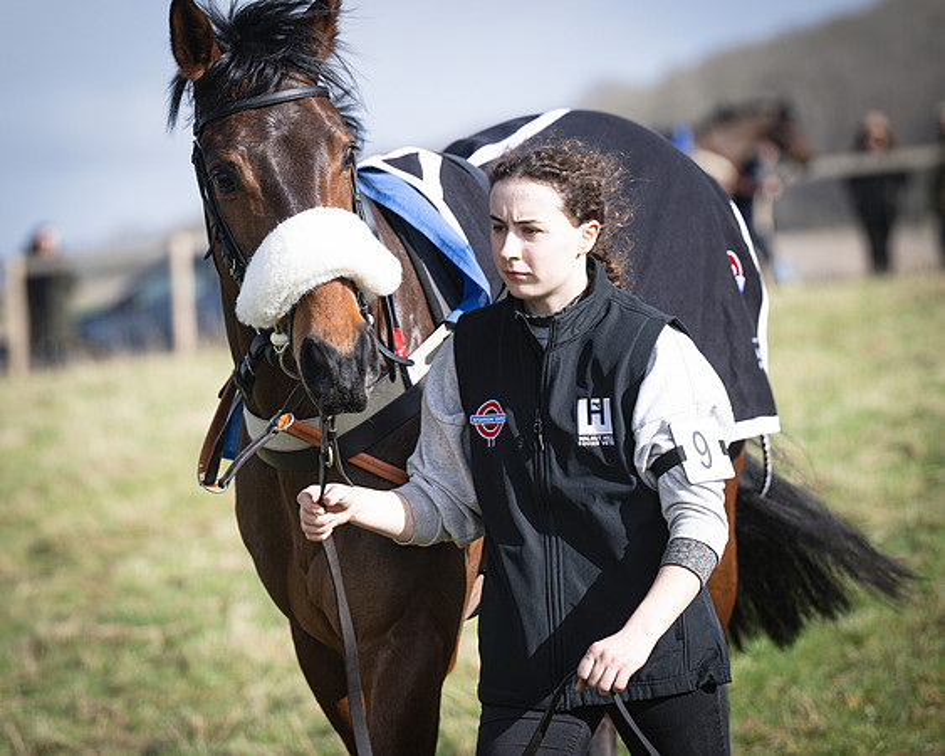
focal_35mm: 203
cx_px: 397
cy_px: 378
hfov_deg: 9.5
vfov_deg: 7.6
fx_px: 5670
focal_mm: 120
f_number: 2.8
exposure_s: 1/2500
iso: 160
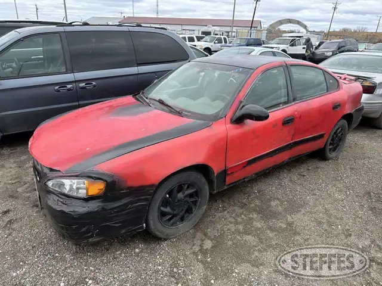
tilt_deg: -18.6
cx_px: 191
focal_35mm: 24
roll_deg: -3.5
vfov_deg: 56.8
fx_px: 265
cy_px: 143
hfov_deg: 71.6
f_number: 1.78
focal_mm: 6.86
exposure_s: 1/1639
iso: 80
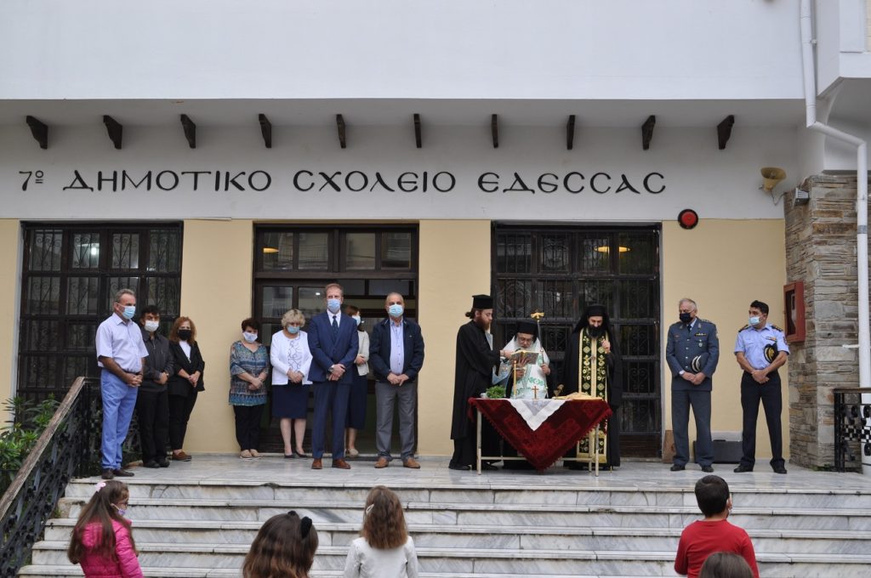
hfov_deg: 41.2
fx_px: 1160
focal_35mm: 48
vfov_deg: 28.0
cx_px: 436
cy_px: 289
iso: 360
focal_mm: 32
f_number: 9
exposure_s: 1/40
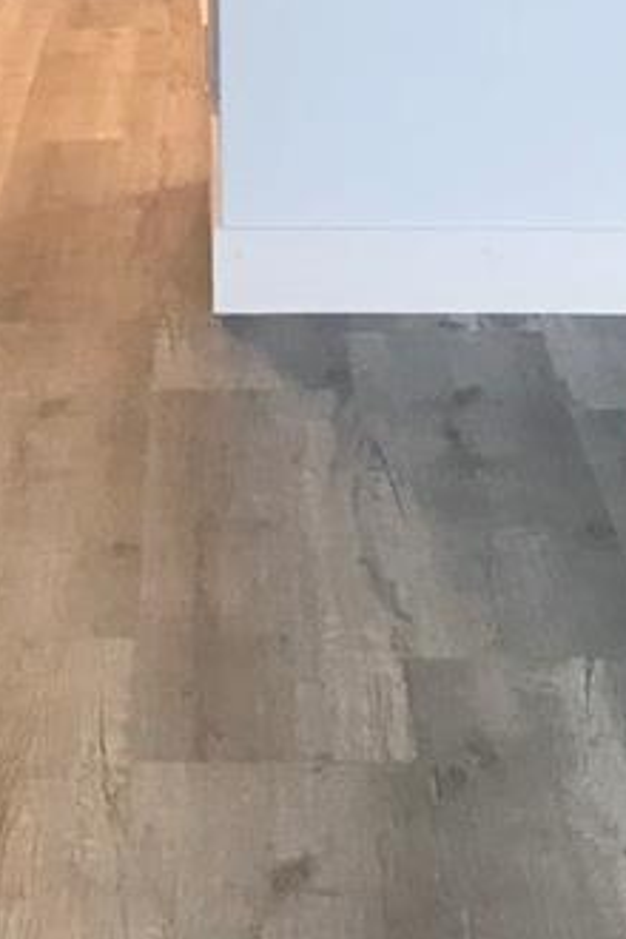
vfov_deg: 18.7
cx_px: 77
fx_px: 2765
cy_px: -37
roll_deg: +1.0
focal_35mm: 106
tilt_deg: -8.8
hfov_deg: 12.8
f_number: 1.8
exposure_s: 1/30
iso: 25
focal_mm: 3.99
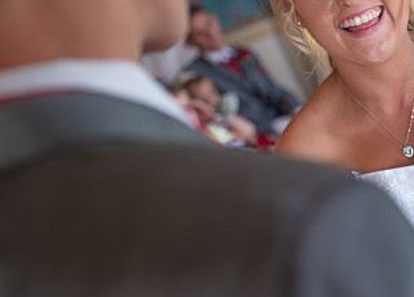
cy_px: 60
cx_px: 397
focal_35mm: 78
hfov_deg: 24.4
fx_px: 919
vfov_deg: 18.2
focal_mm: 35
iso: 100
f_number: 2.5
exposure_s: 1/100
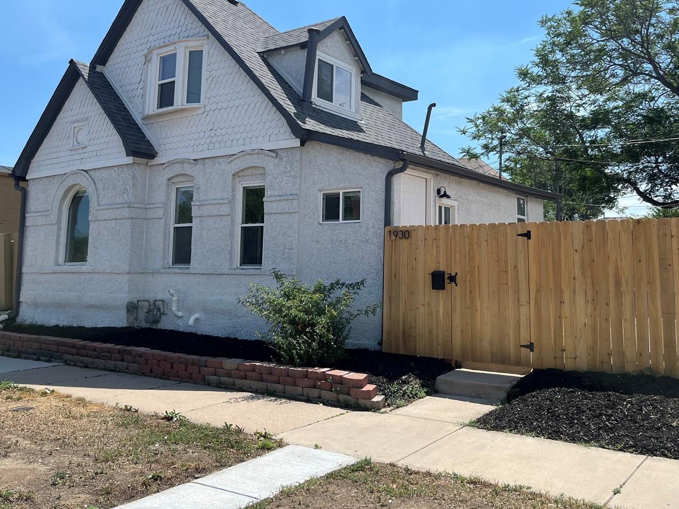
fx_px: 647
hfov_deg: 55.3
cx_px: 362
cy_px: 191
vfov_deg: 42.6
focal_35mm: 33
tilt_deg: +8.0
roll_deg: -0.8
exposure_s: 1/3745
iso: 50
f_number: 1.6
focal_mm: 5.1
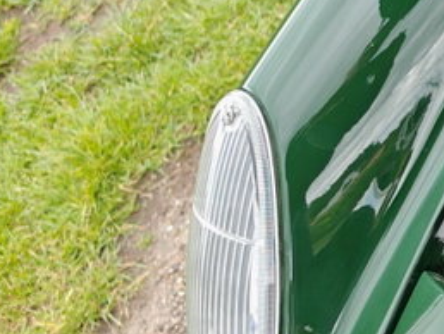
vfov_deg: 14.4
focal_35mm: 103
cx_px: 805
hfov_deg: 16.1
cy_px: 226
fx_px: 1322
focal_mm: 5.4
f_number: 1.6
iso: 50
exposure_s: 1/160
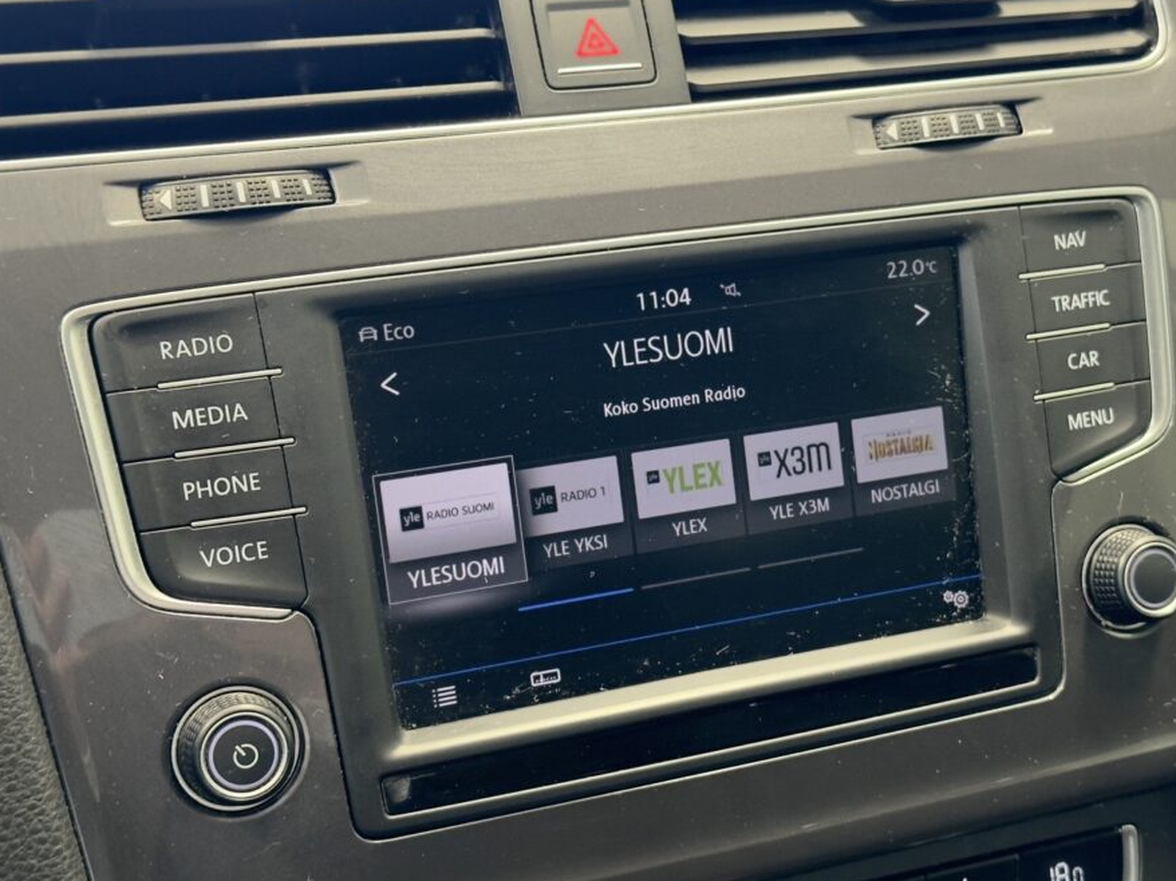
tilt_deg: -24.3
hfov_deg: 34.3
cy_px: 479
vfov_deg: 26.1
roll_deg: -1.0
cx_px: 647
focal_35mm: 56
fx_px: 1902
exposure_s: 1/38
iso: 400
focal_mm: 6.76
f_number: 1.78
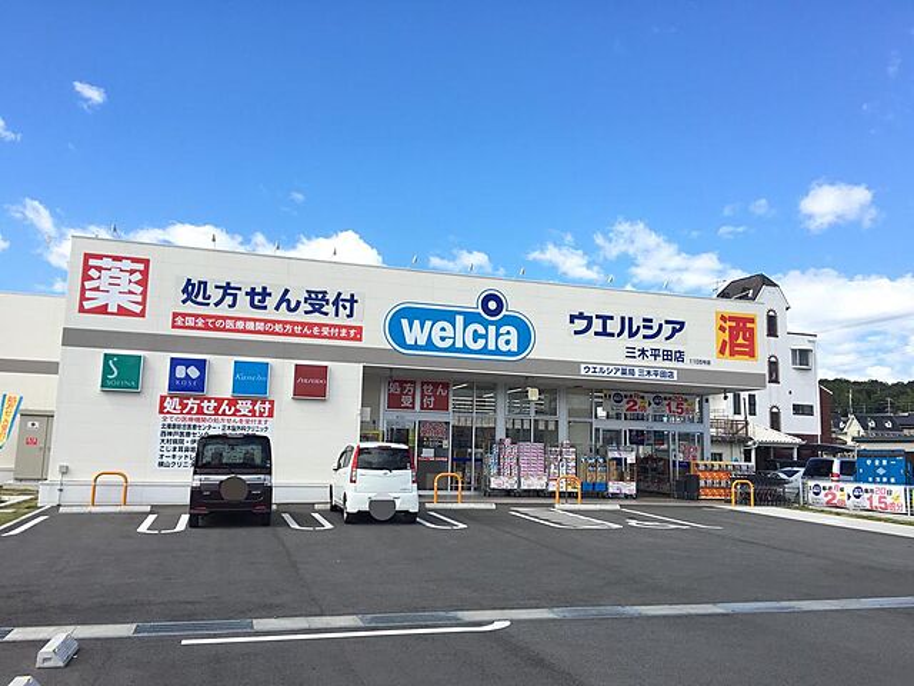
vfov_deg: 48.2
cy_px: 343
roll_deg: -1.3
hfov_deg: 61.7
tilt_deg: +7.2
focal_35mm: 29
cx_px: 457
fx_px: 766
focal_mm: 4.15
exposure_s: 1/1241
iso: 25
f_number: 2.2
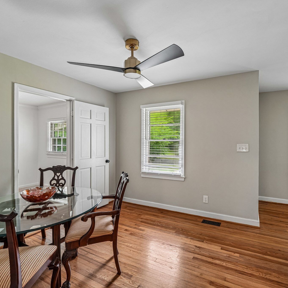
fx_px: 169
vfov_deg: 80.7
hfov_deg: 80.5
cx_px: 159
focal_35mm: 18
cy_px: 144
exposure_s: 1/5
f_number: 8
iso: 320
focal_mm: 14
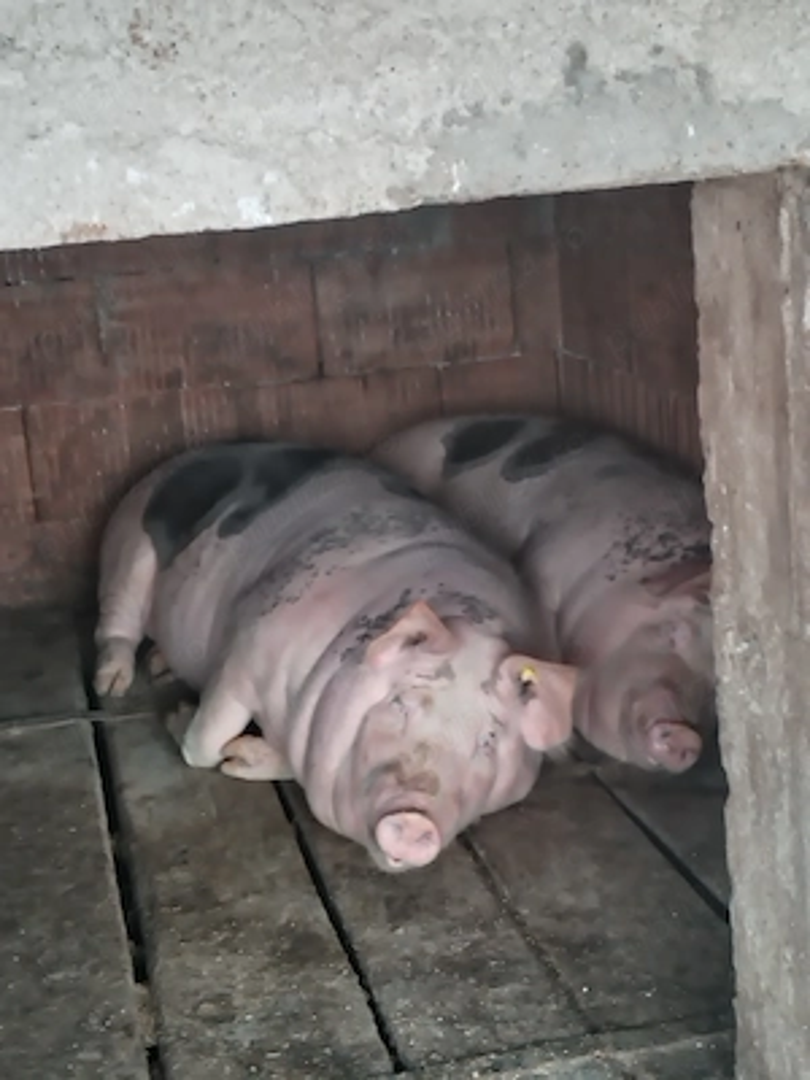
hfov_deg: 26.1
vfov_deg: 34.3
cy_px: 540
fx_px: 1747
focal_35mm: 56
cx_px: 405
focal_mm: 4.75
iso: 416
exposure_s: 1/40
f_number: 1.8
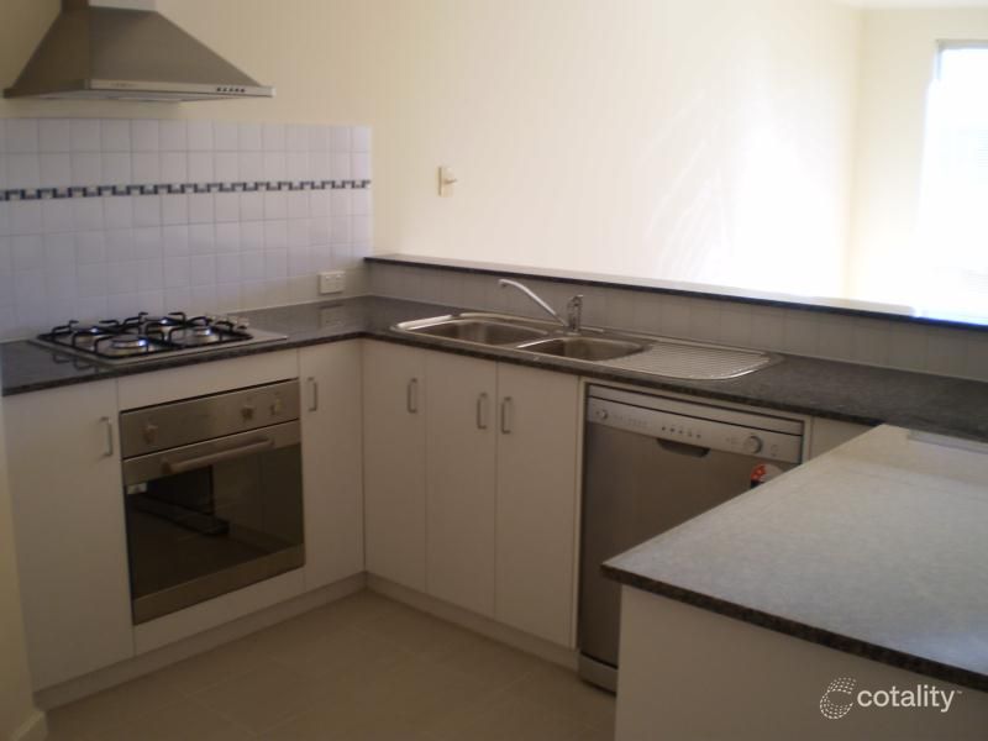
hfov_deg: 51.4
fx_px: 1028
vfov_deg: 39.7
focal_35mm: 36
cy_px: 370
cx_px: 494
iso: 100
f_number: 3.1
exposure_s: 1/30
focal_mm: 6.3
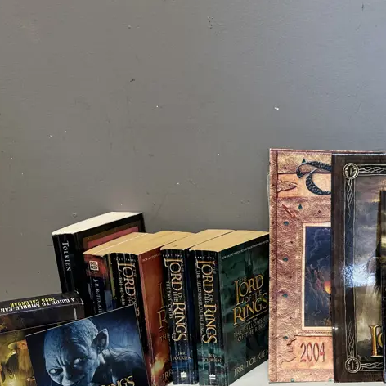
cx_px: 329
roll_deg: -0.2
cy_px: 287
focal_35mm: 46
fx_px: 580
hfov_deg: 35.2
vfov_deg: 36.0
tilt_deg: -19.0
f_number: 1.78
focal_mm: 6.86
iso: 100
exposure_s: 1/100
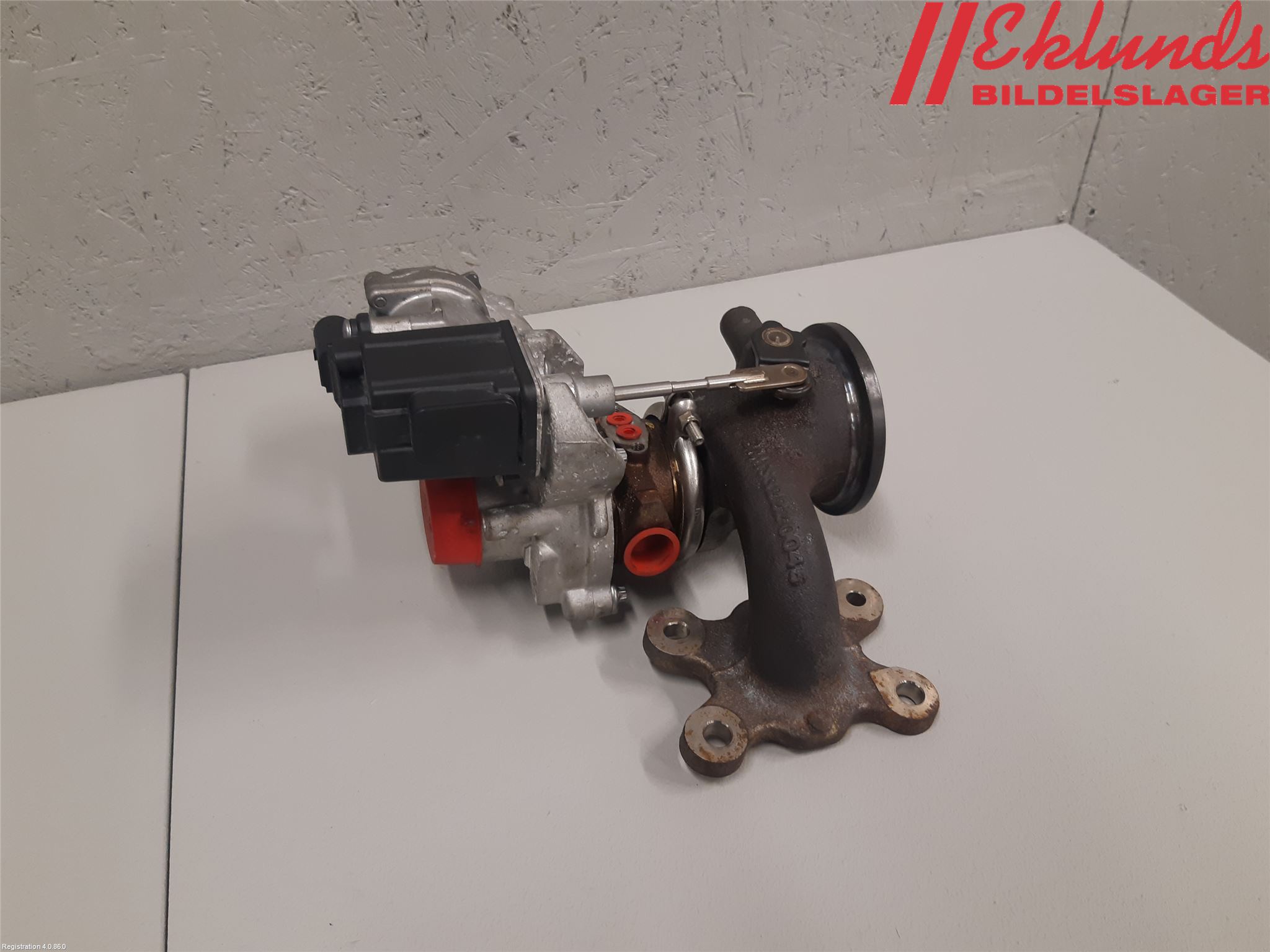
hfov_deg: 67.3
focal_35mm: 26
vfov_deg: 53.1
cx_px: 635
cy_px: 476
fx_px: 954
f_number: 1.7
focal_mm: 3.93
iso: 100
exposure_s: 1/50
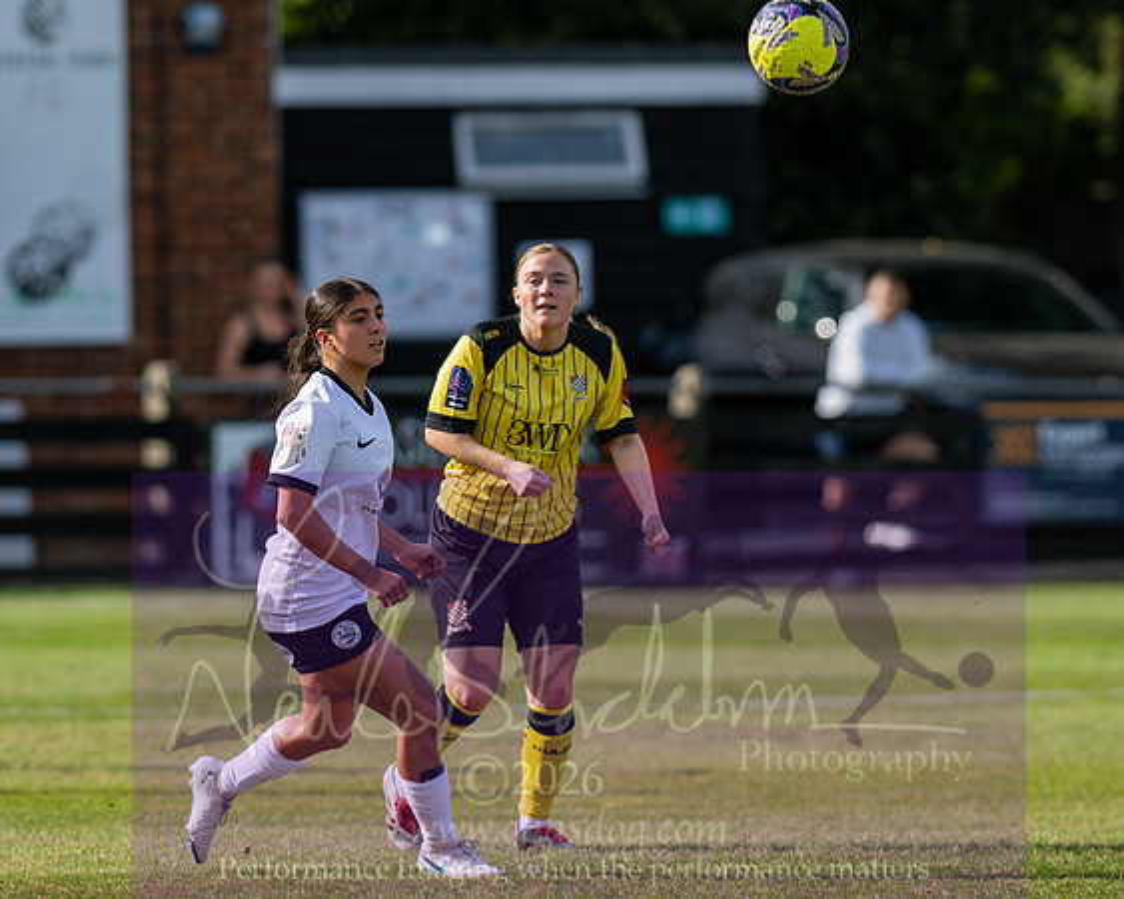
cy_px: 450
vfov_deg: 3.1
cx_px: 534
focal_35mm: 507
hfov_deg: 3.8
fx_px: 16860
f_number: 4
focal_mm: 300
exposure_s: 1/2500
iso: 200
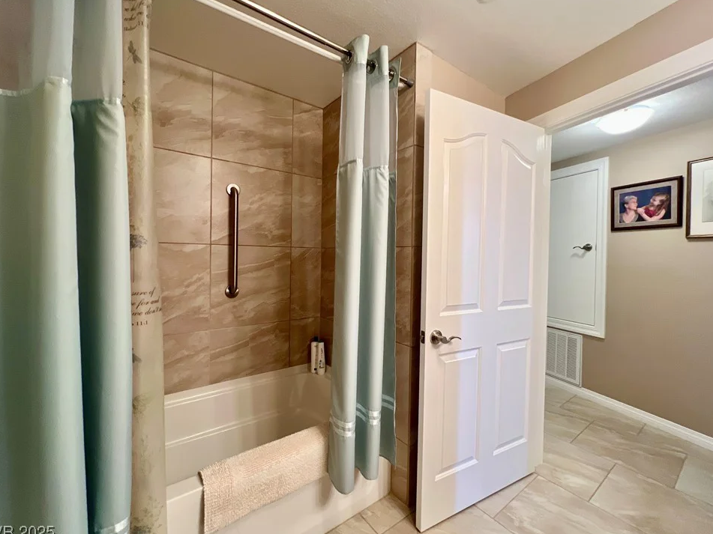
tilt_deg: -1.7
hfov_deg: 102.1
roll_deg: -1.5
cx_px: 363
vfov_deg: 85.6
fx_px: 288
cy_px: 261
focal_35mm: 14
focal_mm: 1.57
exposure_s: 1/60
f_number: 1.8
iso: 160
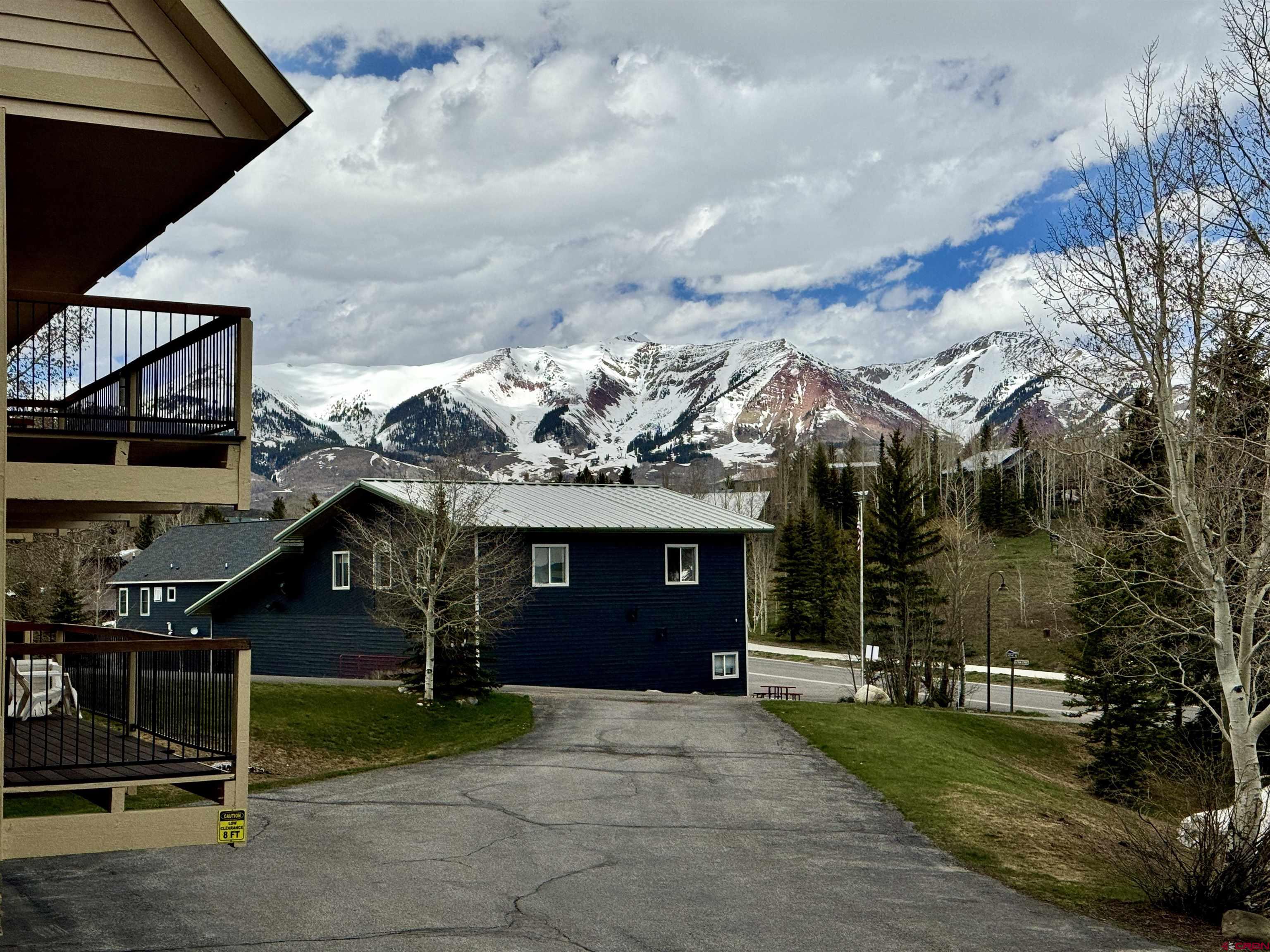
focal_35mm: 48
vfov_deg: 30.3
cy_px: 476
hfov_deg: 39.7
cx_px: 635
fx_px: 1761
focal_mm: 6.76
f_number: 1.78
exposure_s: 1/20000
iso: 64
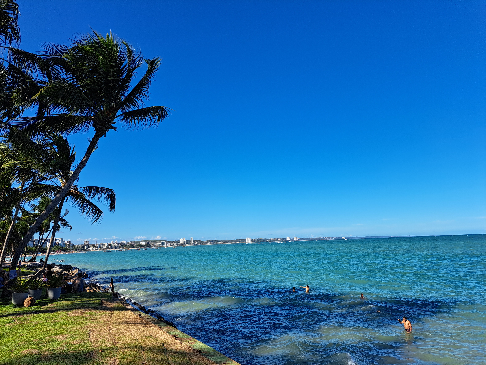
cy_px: 182
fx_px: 337
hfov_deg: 71.6
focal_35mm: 24
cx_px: 243
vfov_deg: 56.8
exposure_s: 1/1328
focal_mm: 5.23
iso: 50
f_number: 1.8
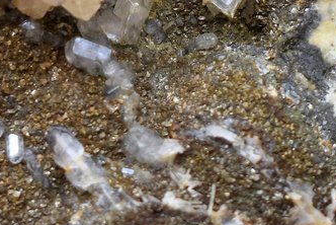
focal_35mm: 289
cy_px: -148
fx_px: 2700
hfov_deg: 7.1
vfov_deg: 4.7
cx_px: 188
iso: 360
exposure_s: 1/250
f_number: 8
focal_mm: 40
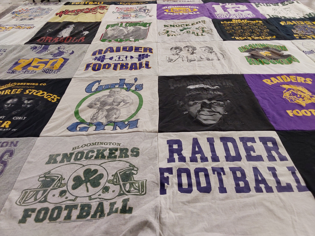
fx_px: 255
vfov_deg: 49.7
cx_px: 158
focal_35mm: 28
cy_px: 118
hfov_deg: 63.4
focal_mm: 2.91
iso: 80
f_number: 1.9
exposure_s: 1/60
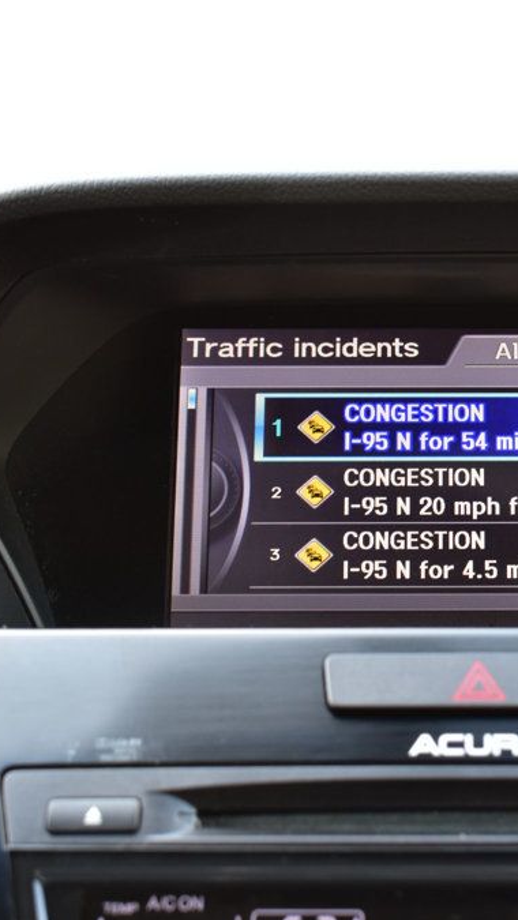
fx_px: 1977
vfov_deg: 26.2
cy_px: 462
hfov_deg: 14.7
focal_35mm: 81
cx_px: 484
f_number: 6.3
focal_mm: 34
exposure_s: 1/20
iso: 400
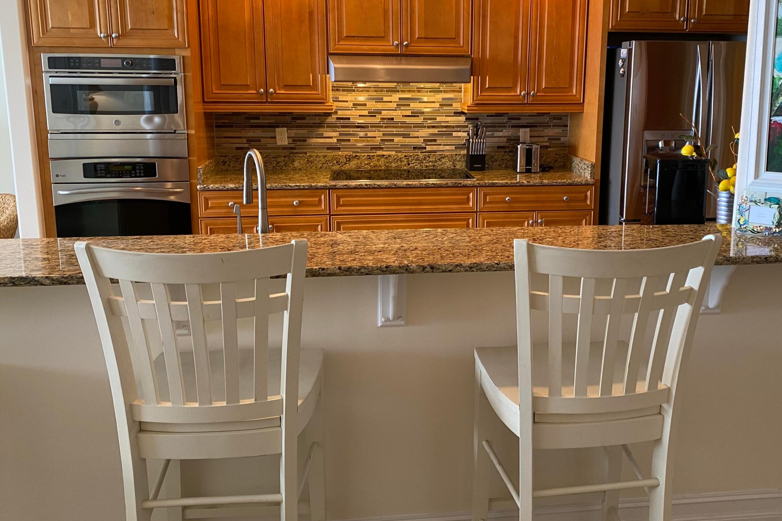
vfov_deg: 40.9
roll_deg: -0.9
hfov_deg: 58.5
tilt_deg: -9.7
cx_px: 450
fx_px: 695
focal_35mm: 32
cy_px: 200
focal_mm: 4.25
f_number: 1.8
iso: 100
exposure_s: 1/60
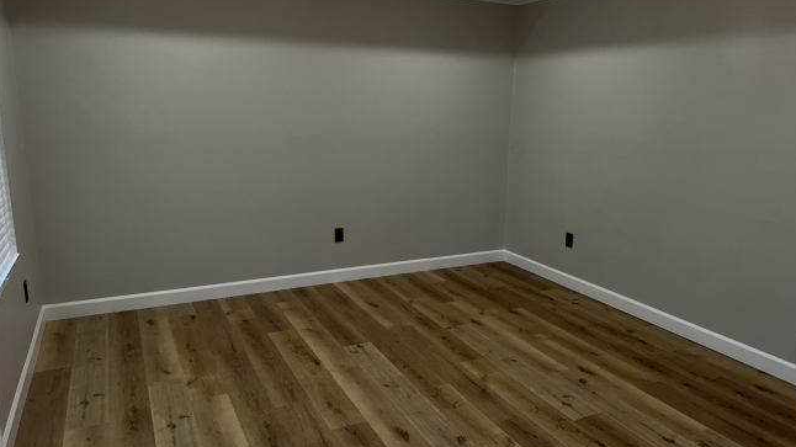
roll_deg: -1.3
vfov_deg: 42.9
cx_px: 407
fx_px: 570
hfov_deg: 69.9
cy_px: 215
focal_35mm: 27
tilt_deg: -11.6
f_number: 1.78
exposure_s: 1/120
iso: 160
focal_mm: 6.86
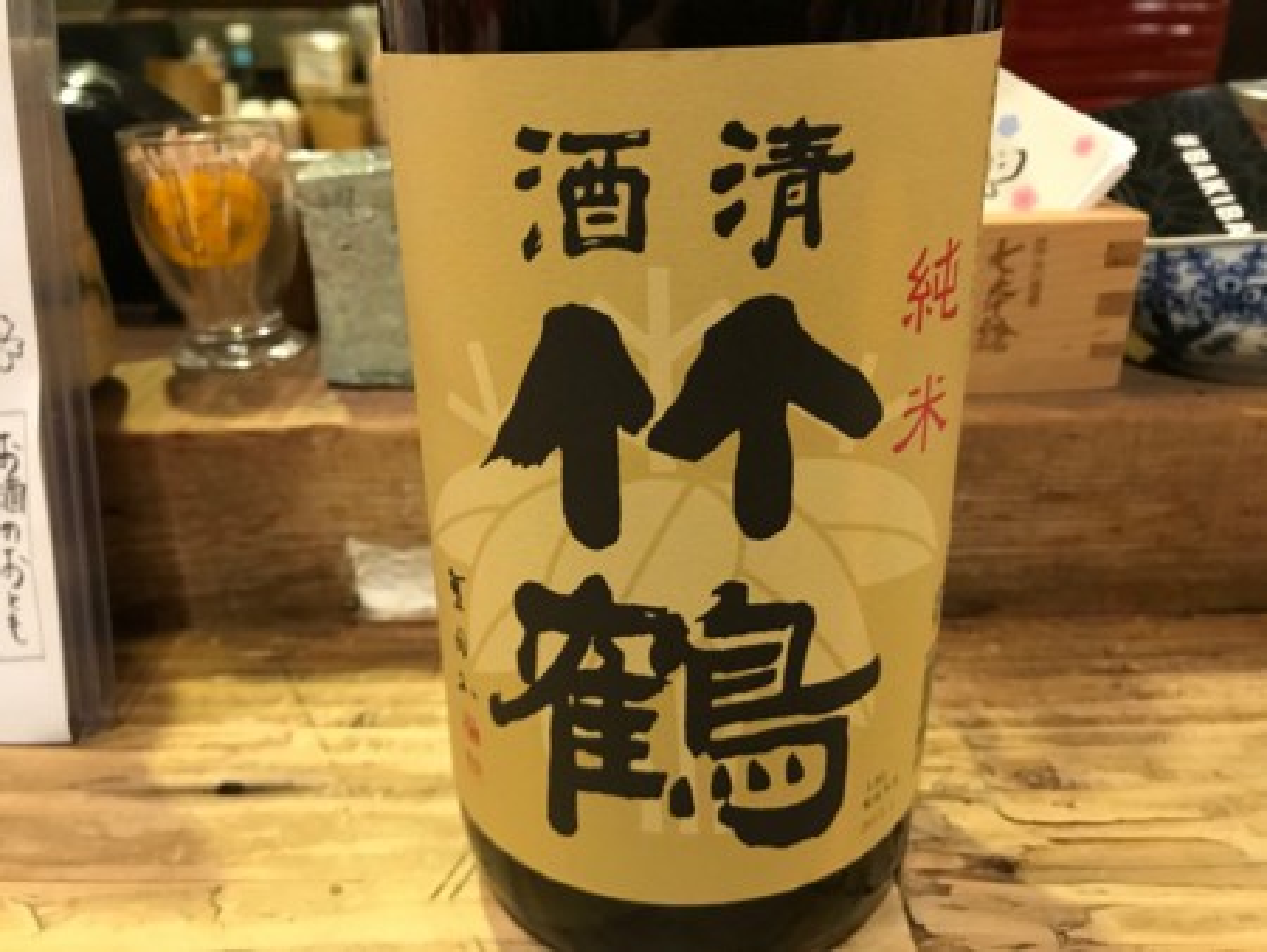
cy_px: 476
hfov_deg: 63.4
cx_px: 634
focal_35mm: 28
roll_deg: +1.0
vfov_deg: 49.8
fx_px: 1025
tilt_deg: -26.1
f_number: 1.8
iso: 80
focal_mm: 3.99
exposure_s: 1/7
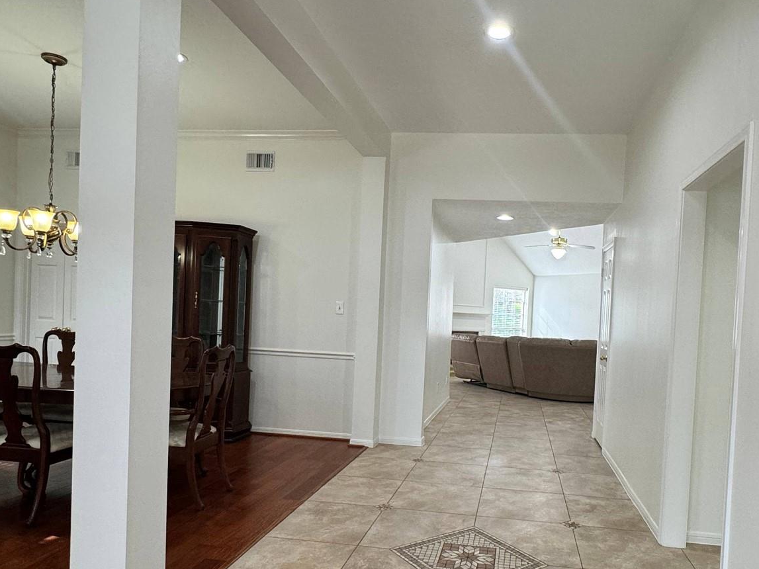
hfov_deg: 68.8
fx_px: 548
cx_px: 453
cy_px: 330
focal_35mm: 25
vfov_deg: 54.6
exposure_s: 1/120
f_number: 2.2
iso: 200
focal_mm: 2.22
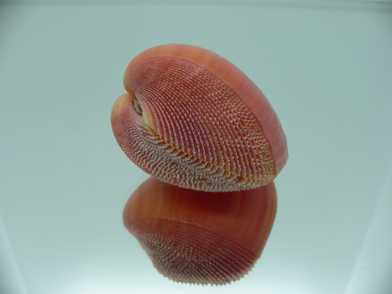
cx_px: 196
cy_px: 147
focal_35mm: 35
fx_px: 396
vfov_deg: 40.7
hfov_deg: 52.6
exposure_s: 1/60
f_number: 2.8
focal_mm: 4.6
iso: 100
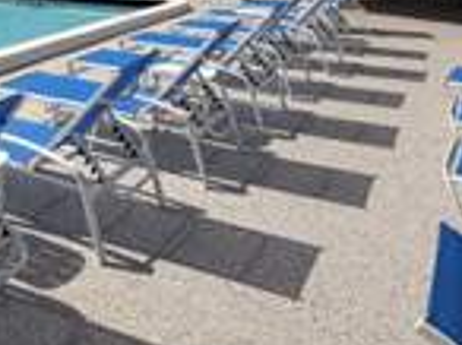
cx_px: -16
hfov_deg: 36.5
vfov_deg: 29.2
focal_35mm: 46
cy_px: -8
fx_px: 613
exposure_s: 1/1497
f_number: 2.2
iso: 20
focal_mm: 2.22
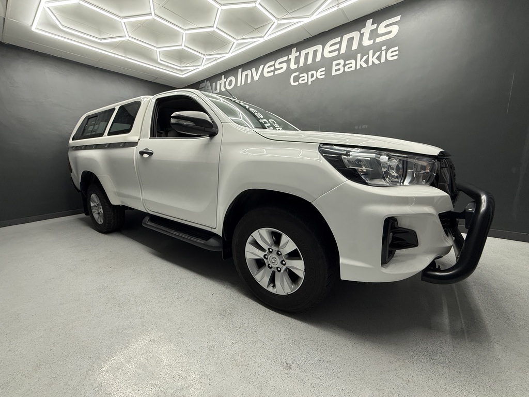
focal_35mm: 14
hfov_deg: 102.1
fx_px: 214
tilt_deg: -10.0
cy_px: 198
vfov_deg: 85.7
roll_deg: +2.2
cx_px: 264
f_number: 2.2
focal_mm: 2.22
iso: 200
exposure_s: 1/100
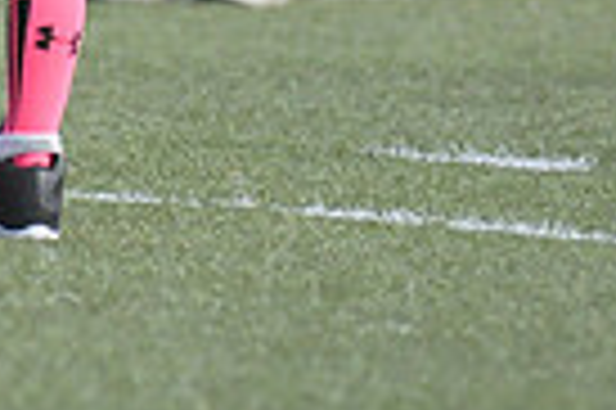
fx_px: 30404
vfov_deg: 0.8
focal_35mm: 1779
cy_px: -408
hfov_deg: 1.2
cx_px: -387
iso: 1600
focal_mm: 280
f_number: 4
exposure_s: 1/3200
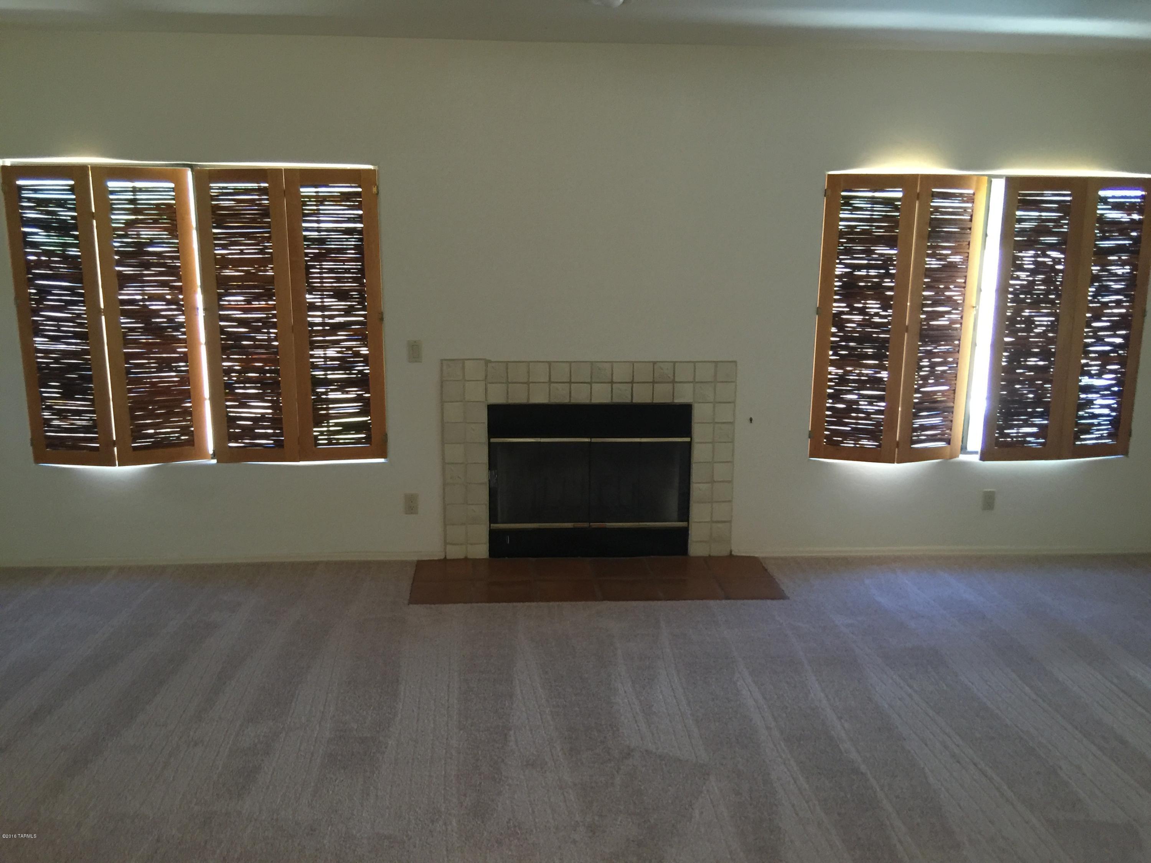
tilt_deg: -12.9
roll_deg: -0.1
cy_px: 432
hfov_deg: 61.7
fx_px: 964
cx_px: 576
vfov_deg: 48.2
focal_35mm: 29
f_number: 2.2
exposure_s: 1/15
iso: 100
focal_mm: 4.15
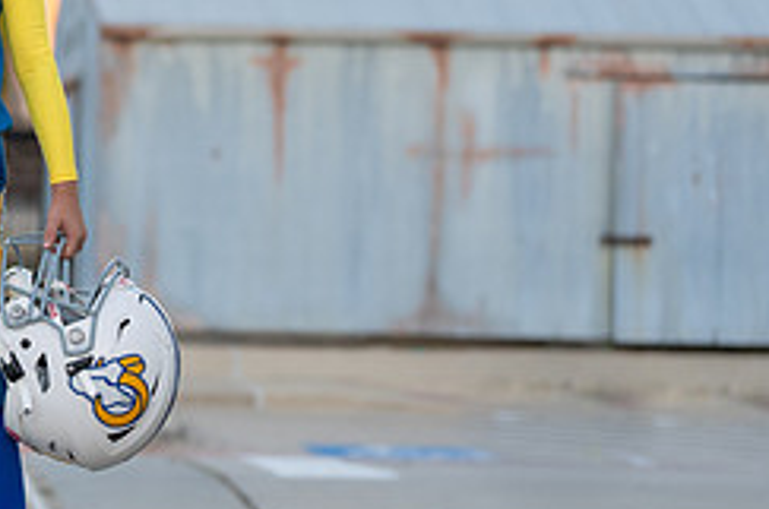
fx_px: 3752
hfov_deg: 11.5
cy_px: 162
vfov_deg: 7.8
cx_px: -105
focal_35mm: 176
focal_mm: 70
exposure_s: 1/320
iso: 400
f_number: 2.8
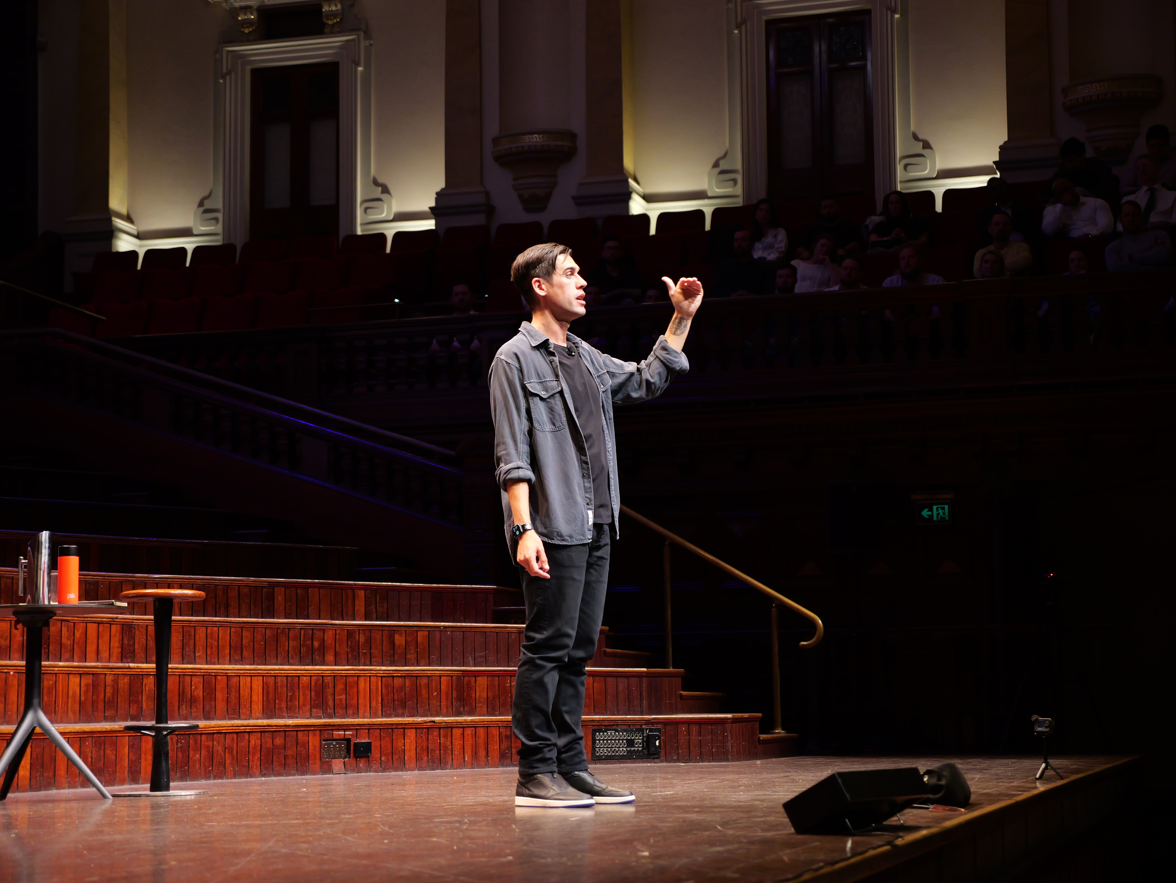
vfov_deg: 21.0
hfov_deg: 27.8
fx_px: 2379
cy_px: 442
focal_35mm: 70
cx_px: 588
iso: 1250
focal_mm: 35
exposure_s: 1/80
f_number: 2.8
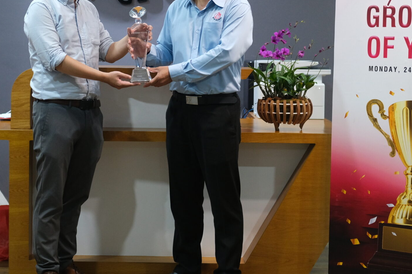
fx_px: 1099
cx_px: 136
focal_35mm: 96
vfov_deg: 14.2
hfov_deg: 21.2
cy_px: 63
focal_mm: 35
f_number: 2
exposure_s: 1/105
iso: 1000
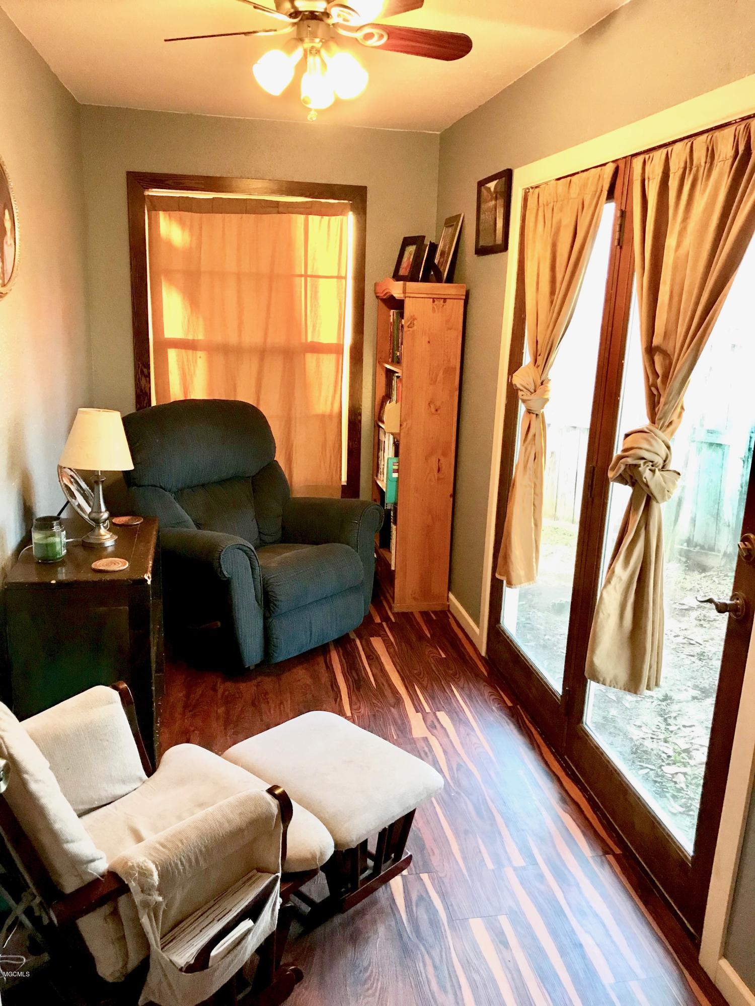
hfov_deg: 49.7
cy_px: 503
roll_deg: -0.5
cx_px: 378
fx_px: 814
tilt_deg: -13.1
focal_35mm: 28
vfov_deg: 63.4
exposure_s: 1/15
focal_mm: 3.99
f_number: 1.8
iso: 100
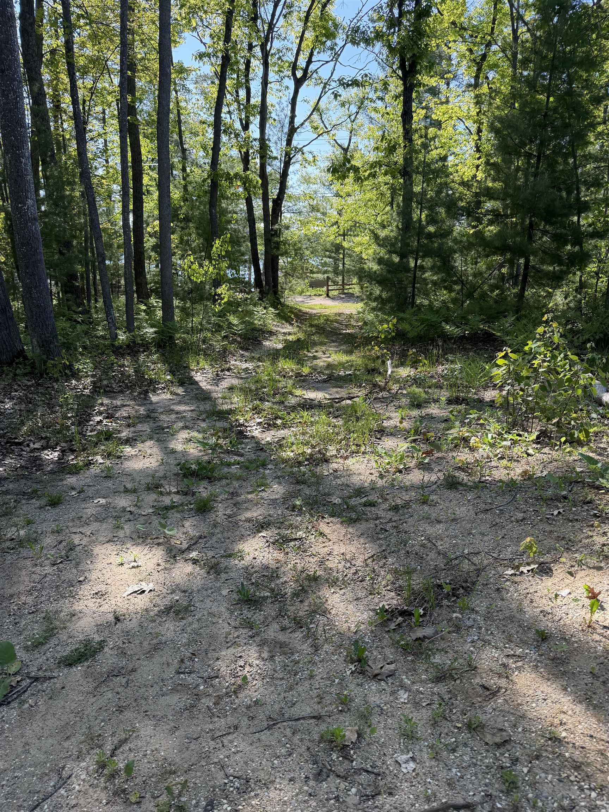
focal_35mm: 24
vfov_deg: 71.6
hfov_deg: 56.8
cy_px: 406
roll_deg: -1.1
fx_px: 563
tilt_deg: -16.0
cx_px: 304
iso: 100
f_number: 1.78
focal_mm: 6.76
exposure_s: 1/1075
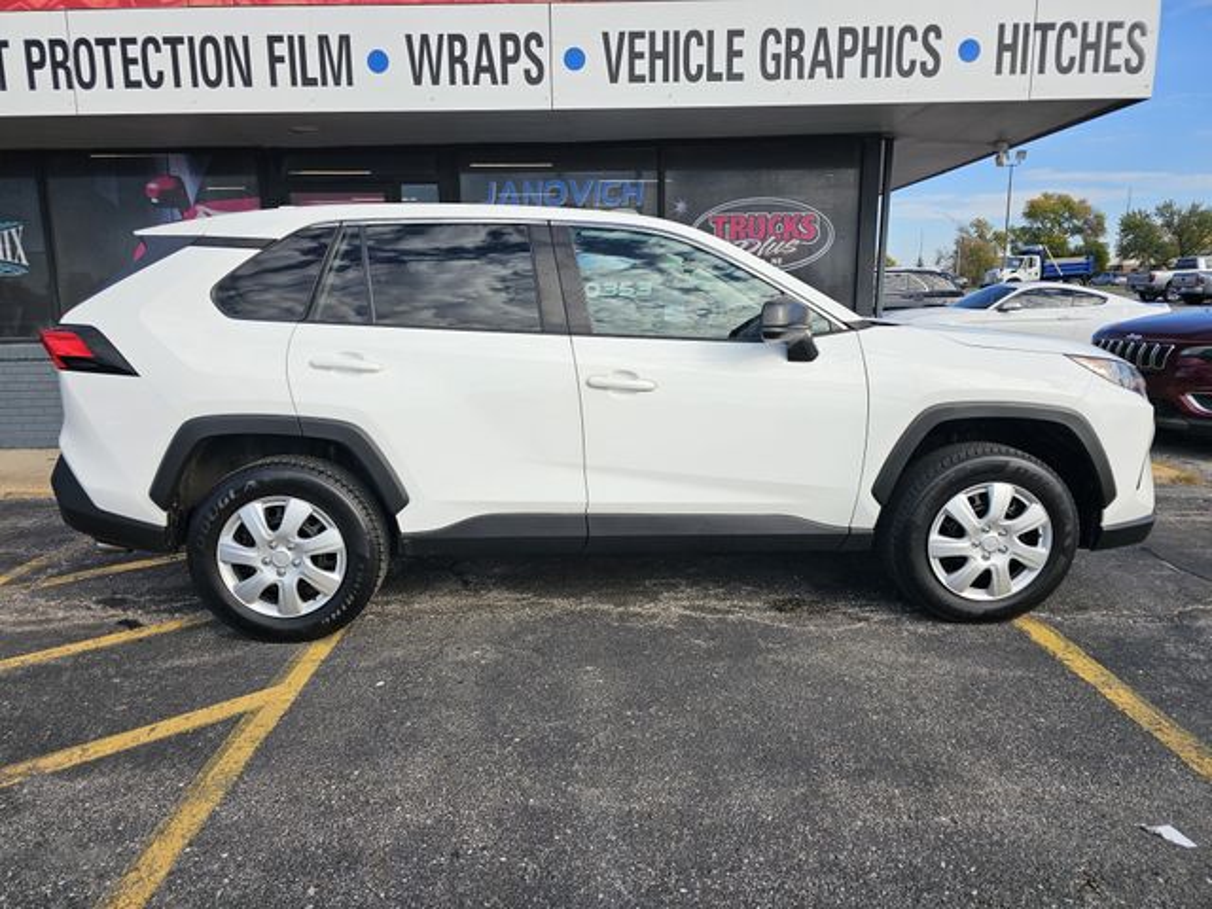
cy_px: 454
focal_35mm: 23
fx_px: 805
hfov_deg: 73.9
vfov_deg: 58.9
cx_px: 606
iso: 10
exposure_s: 1/539
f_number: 1.7
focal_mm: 6.3
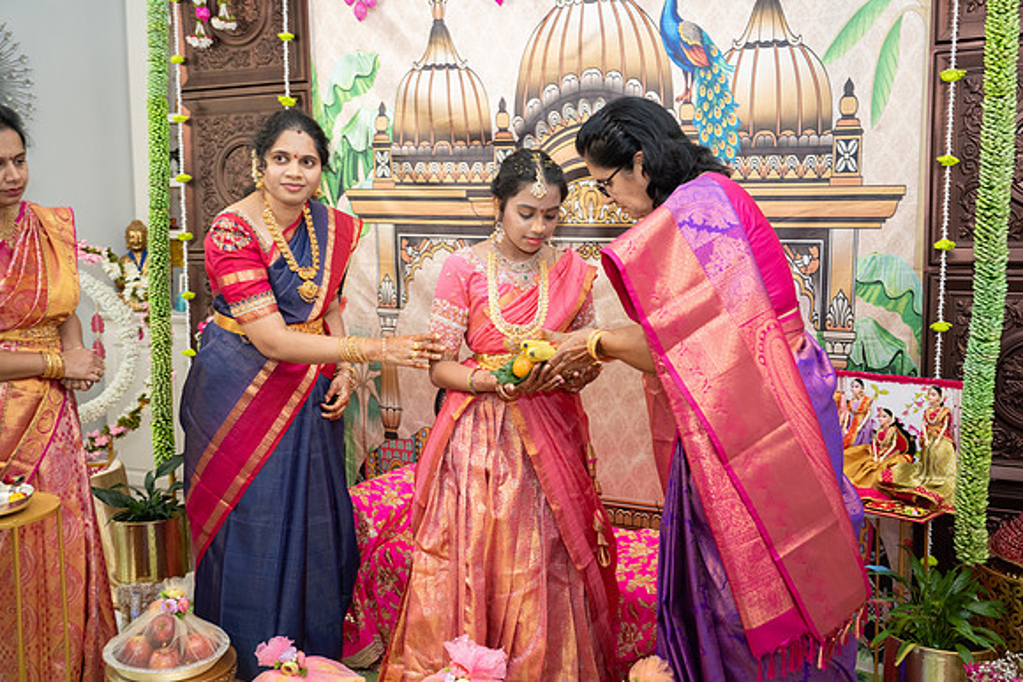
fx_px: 973
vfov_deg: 38.7
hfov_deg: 55.5
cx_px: 512
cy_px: 341
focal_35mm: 34
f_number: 3.2
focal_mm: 33.5
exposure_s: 1/160
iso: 640
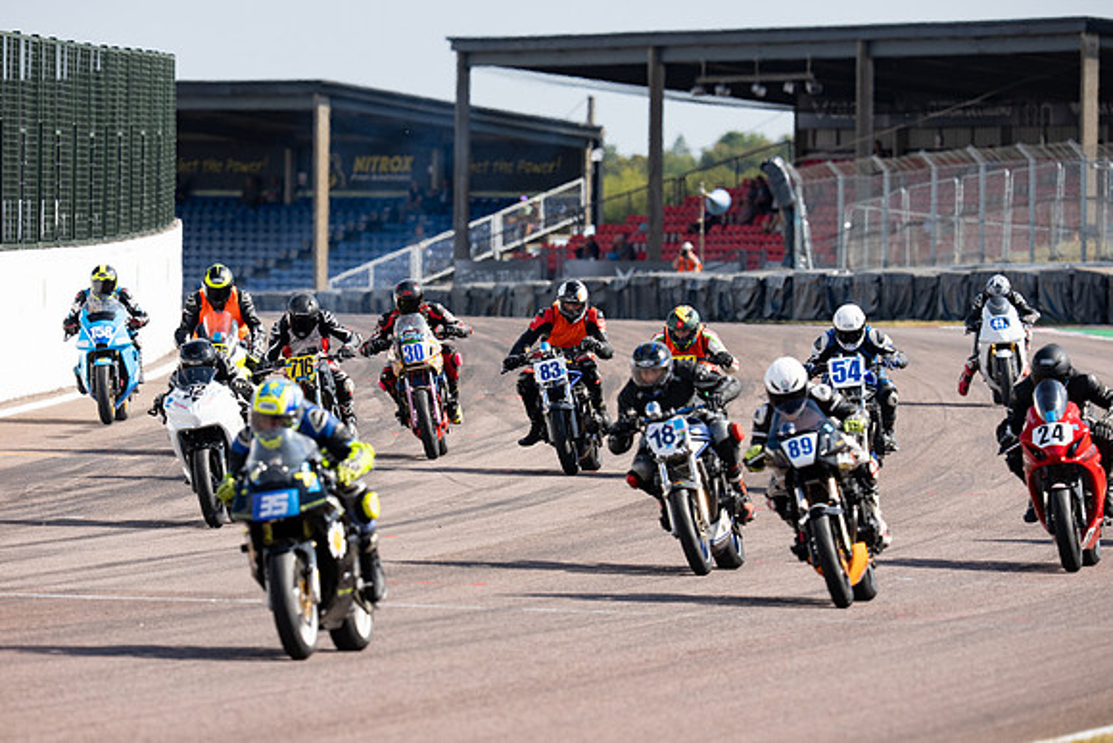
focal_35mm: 404
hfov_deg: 5.1
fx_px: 12486
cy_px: 375
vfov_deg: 3.4
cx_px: 551
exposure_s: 1/640
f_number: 6.3
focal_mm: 400
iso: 200
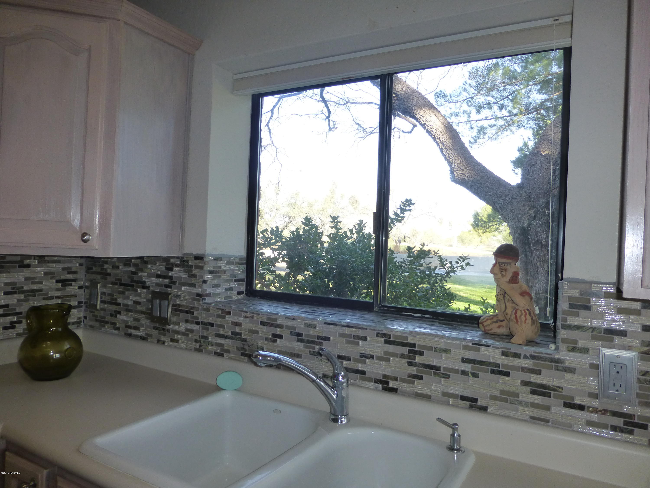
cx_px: 325
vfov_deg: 56.8
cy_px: 244
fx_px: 451
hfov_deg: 71.6
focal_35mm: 24
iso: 160
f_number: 3.3
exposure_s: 1/125
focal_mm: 4.3
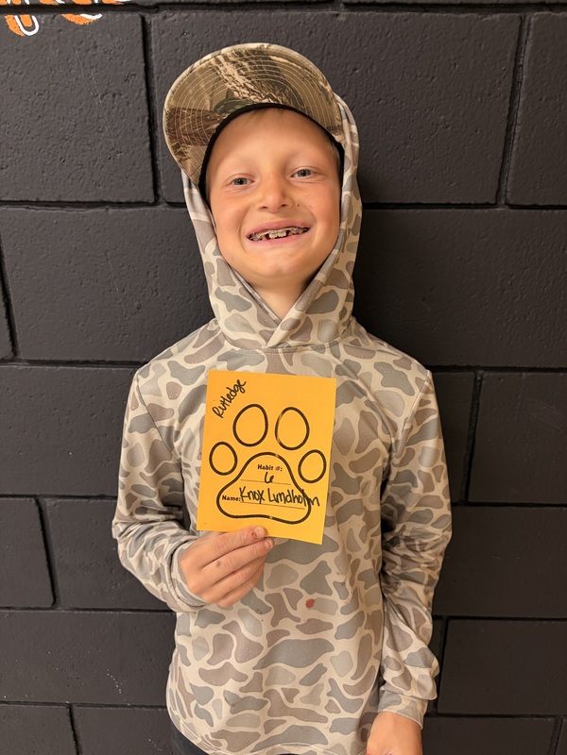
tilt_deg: -21.7
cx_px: 284
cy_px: 378
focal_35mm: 26
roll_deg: -0.1
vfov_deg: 67.3
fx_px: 568
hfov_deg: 53.1
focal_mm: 5.96
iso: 160
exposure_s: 1/60
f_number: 1.6
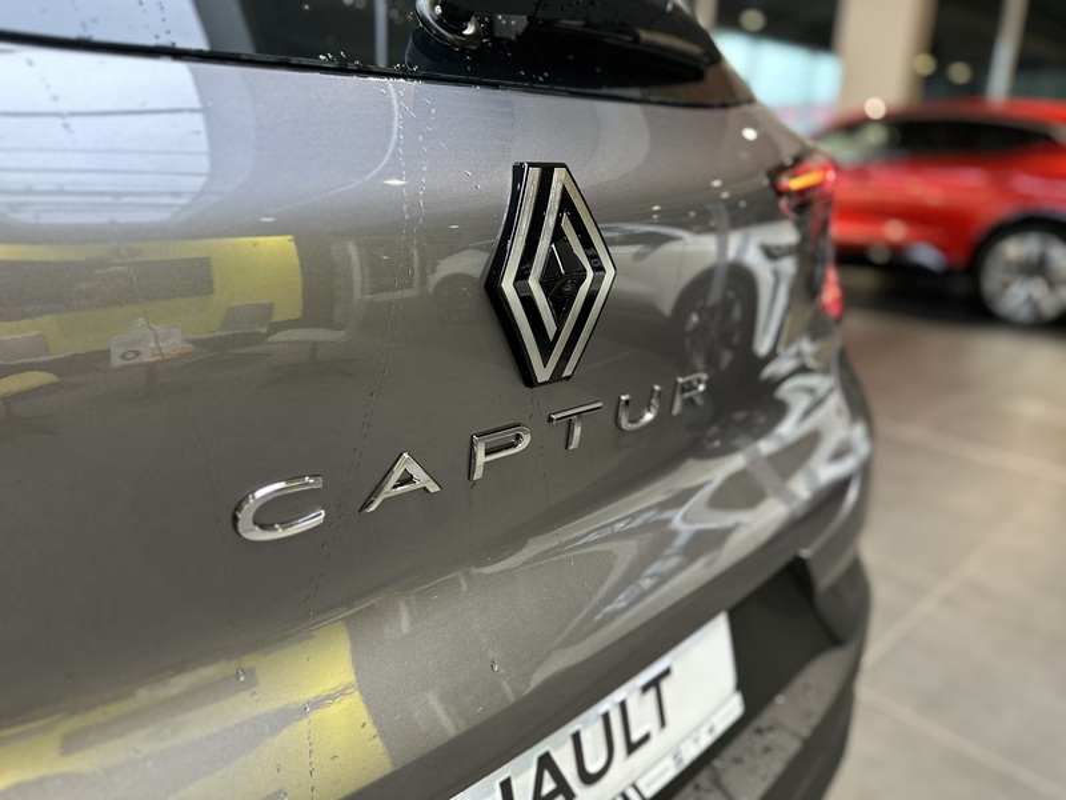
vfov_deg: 56.8
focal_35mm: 24
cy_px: 400
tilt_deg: -17.1
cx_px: 533
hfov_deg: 71.6
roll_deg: -1.0
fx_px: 739
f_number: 1.78
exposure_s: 1/50
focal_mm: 6.86
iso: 400
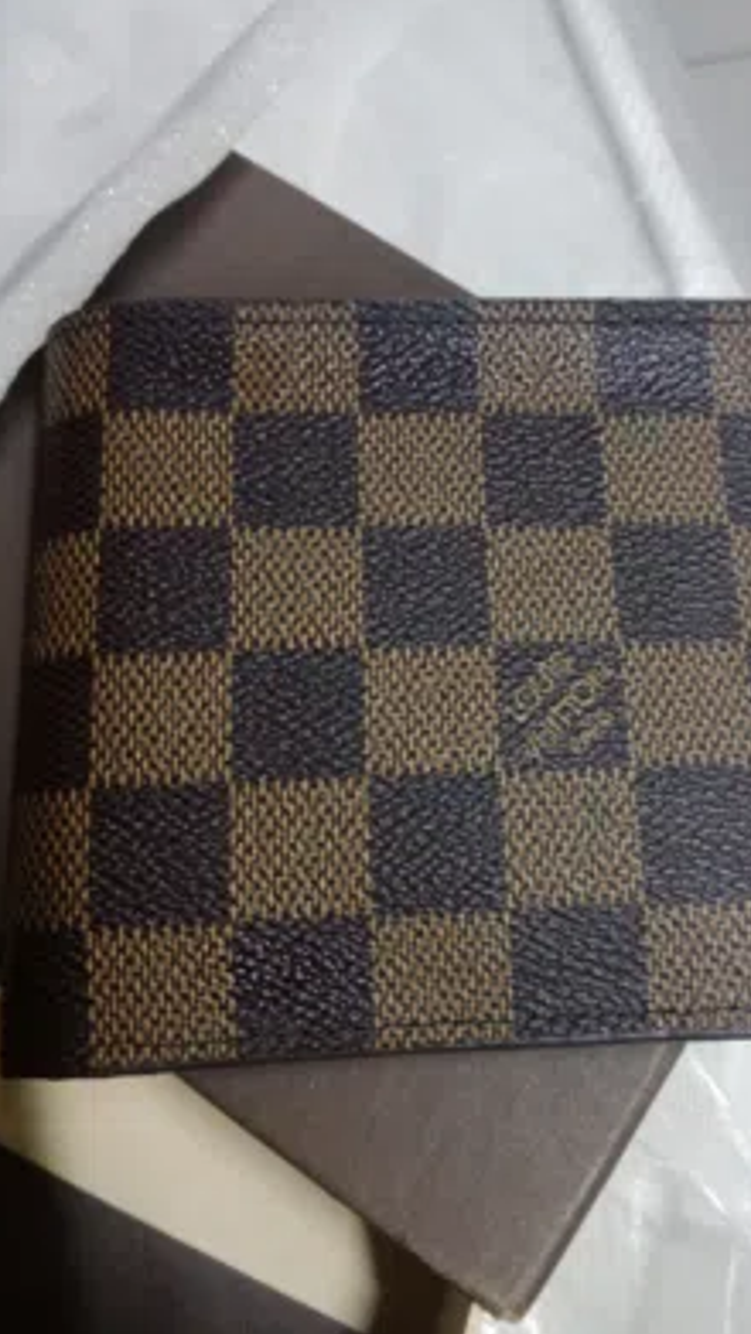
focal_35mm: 29
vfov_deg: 66.1
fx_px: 1026
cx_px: 451
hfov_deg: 40.0
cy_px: 665
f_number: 1.8
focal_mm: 3.96
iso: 1693
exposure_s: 1/20
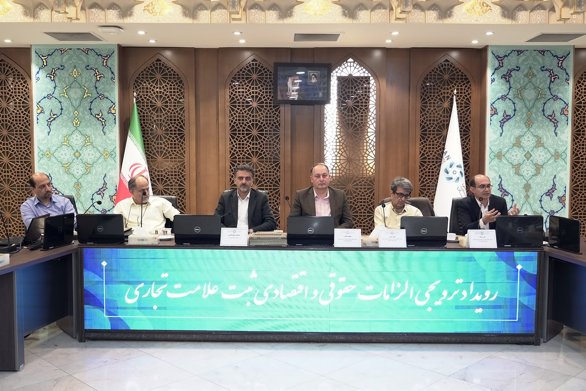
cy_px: 196
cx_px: 293
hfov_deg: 54.4
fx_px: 570
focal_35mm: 35
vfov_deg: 37.9
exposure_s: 1/125
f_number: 4
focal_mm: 35
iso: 2000
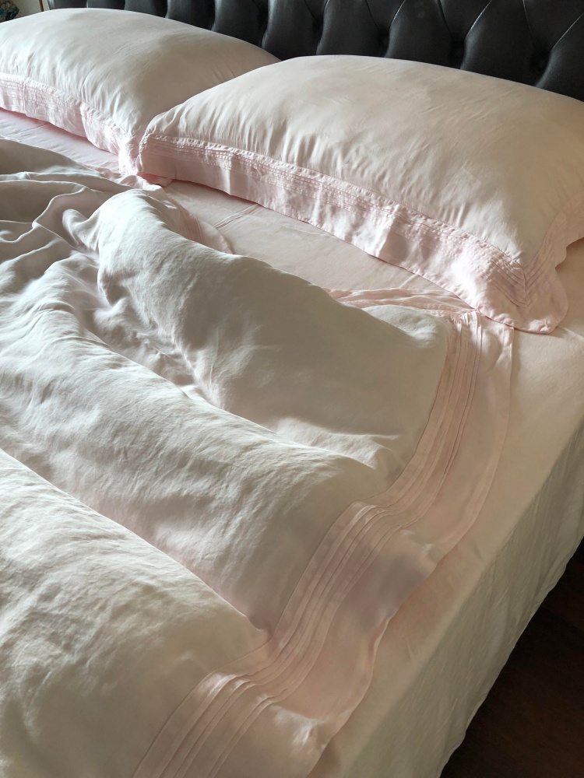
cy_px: 389
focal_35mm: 28
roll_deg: -1.6
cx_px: 292
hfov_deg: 49.7
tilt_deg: -39.7
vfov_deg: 63.4
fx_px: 630
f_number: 1.8
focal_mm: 3.99
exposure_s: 1/33
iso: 25
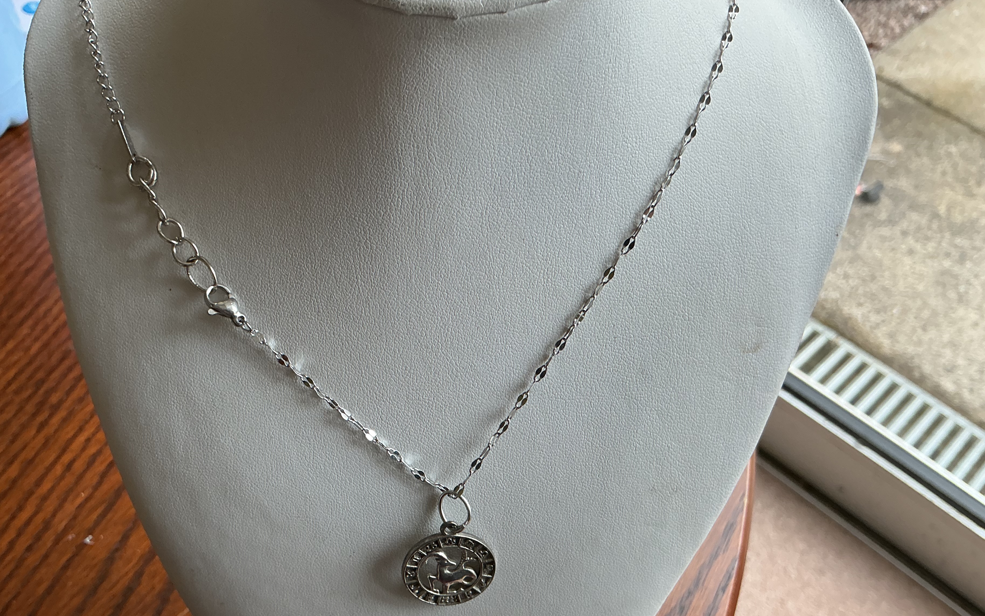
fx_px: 913
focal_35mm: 34
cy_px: 385
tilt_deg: -54.6
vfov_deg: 37.1
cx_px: 453
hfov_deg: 56.6
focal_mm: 3
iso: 50
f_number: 1.8
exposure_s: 1/100
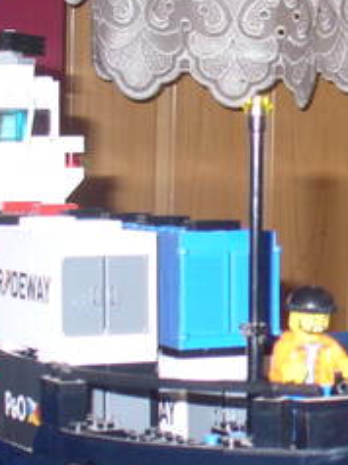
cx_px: 631
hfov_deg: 10.0
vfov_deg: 14.1
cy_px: 148
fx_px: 1880
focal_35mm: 140
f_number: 2.8
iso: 100
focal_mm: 6.1
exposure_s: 1/30
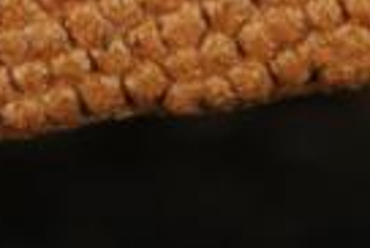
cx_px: 101
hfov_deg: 5.2
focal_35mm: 396
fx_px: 4074
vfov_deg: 3.5
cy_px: -200
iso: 200
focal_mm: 60
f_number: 36
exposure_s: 1/60
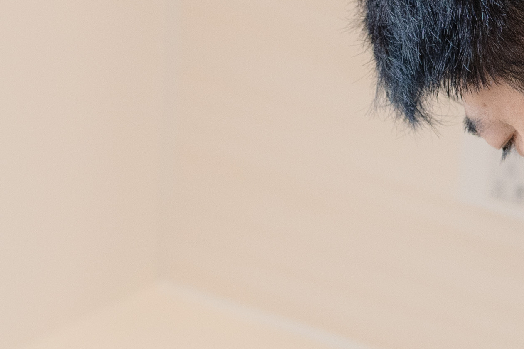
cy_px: 519
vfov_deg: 5.7
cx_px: 147
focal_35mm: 238
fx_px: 3463
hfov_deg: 8.6
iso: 800
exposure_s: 1/125
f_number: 2.8
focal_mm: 50
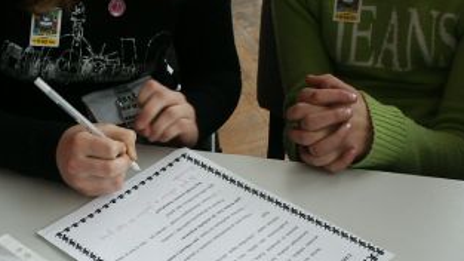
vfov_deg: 16.4
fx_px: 898
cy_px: 203
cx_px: 181
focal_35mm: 73
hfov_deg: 28.9
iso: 64
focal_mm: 7.18
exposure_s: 1/45
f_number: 3
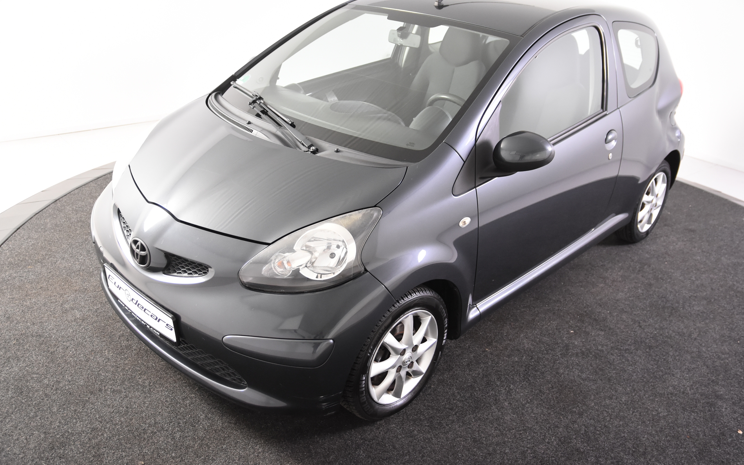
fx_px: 689
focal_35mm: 34
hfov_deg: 56.7
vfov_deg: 37.3
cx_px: 374
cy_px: 223
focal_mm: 22
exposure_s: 1/50
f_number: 3.5
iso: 1600
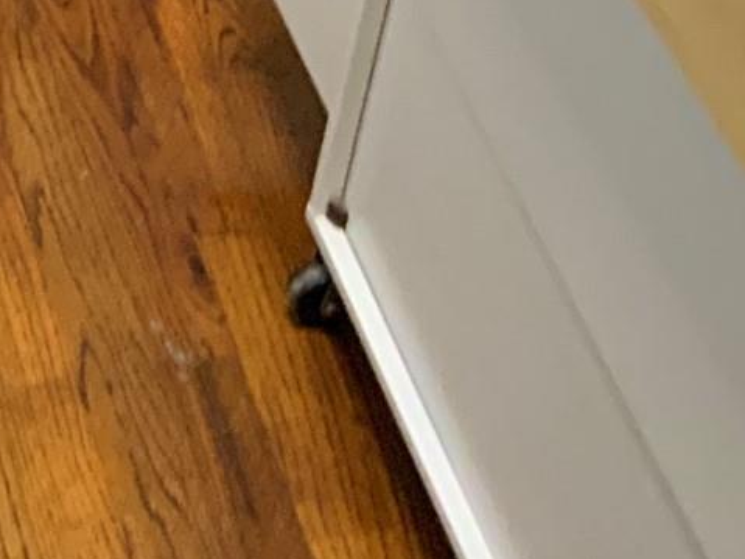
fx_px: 2668
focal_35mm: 124
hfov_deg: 13.9
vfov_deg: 10.8
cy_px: -578
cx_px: -647
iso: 160
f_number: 1.8
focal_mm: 3
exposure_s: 1/60
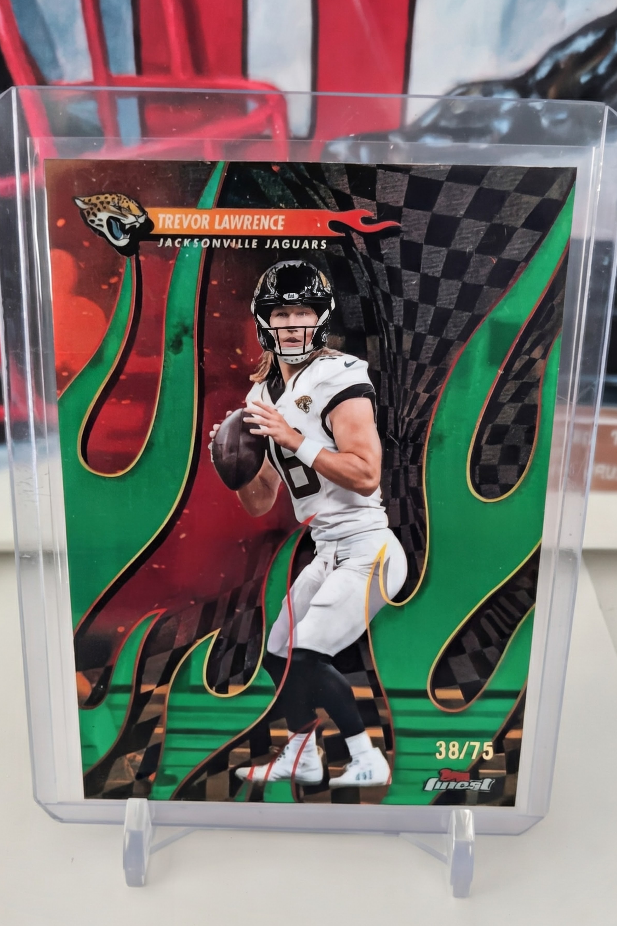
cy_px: 447
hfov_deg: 47.9
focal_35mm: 27
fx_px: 694
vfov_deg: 67.4
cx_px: 301
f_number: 1.89
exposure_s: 1/15
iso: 2485
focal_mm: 5.43
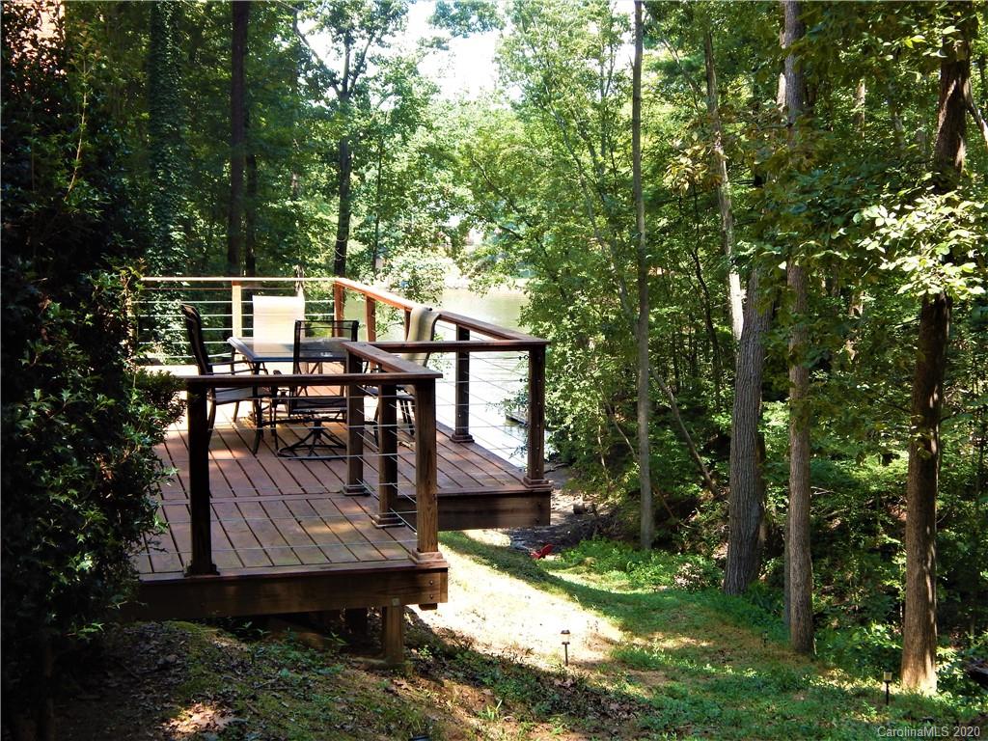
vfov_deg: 30.3
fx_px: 1370
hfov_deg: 39.7
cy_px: 370
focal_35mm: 48
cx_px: 494
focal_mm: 8.6
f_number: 3.7
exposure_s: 1/125
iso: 125
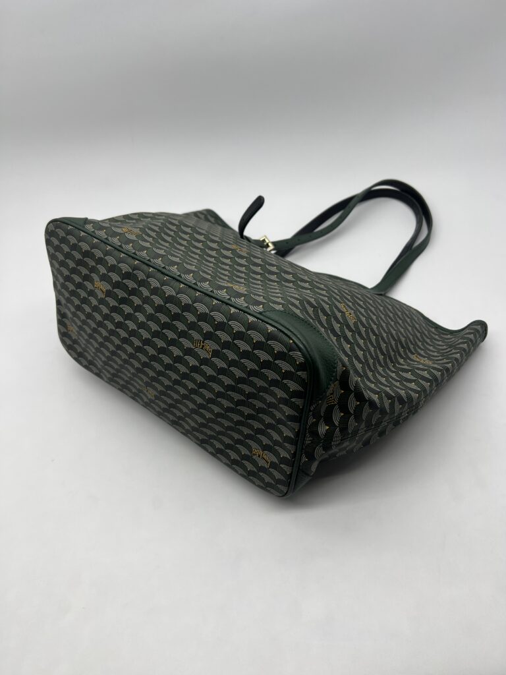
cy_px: 338
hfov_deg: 53.1
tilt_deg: -41.6
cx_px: 253
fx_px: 507
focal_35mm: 26
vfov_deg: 67.3
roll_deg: +7.5
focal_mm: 5.7
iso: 40
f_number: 1.5
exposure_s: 1/249
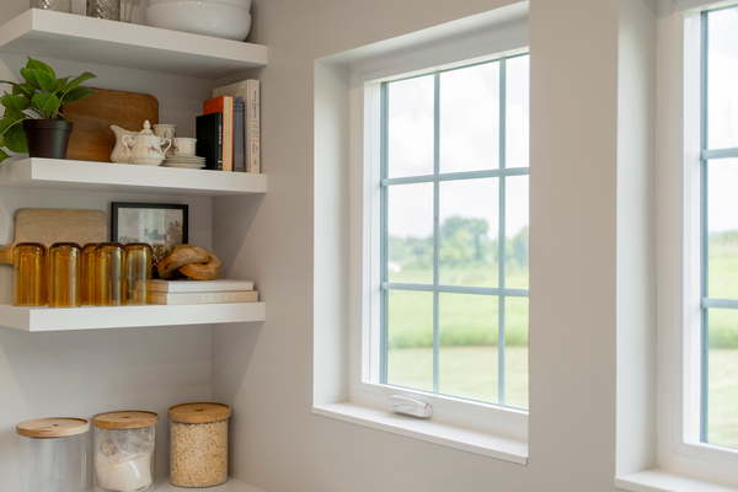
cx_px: 369
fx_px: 922
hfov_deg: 43.6
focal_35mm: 45
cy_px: 246
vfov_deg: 29.9
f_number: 2.8
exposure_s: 1/125
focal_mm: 45
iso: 100
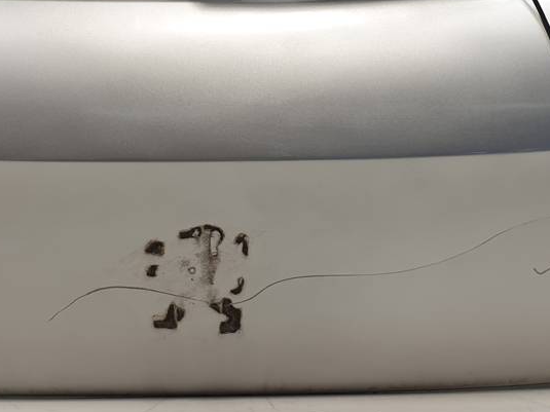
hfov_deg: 27.7
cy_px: -46
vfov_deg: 20.0
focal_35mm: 70
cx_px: 200
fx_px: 1112
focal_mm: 4.3
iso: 64
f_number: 2.4
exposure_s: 1/100
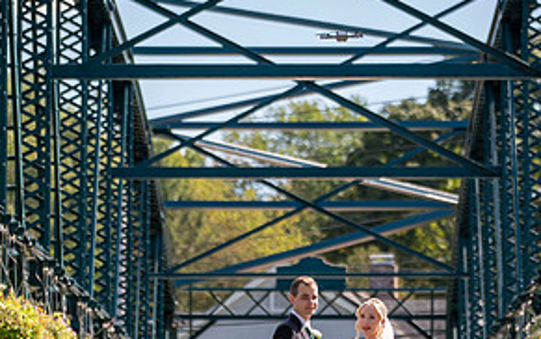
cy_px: 276
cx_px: 297
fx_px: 3333
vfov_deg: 5.8
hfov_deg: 9.3
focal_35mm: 226
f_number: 2.8
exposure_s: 1/4000
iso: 400
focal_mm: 110
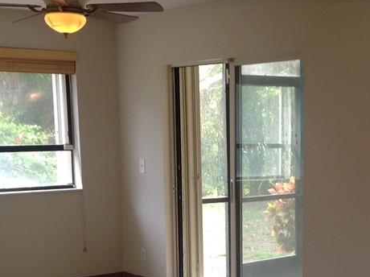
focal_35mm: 78
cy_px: 240
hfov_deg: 24.9
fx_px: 833
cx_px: 245
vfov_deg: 18.6
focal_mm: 4.28
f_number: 2.4
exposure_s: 1/30
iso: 64
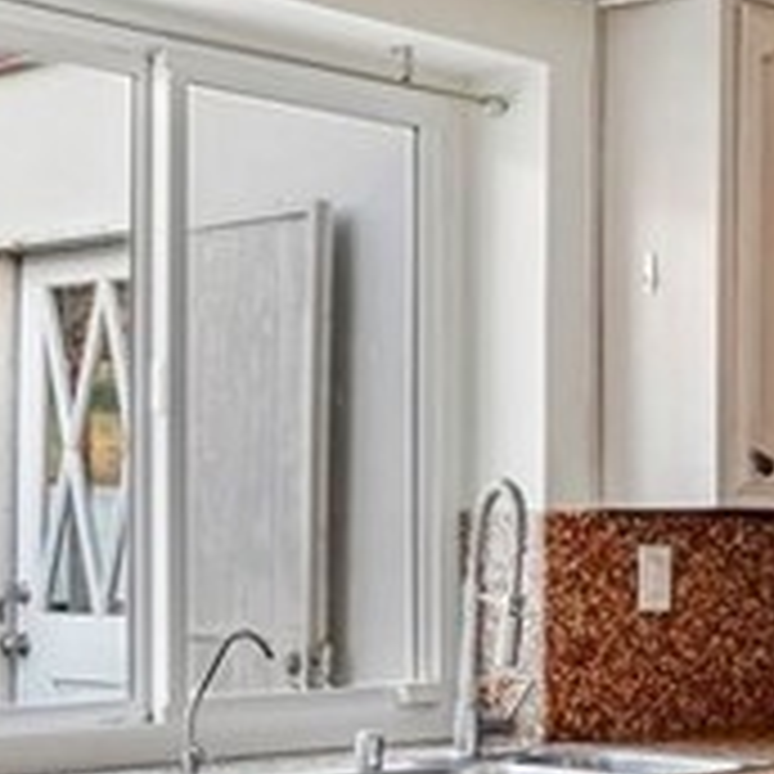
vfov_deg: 21.2
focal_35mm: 81
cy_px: 572
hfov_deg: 18.8
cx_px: 1174
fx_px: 2049
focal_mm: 16
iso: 400
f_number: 8
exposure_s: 1/3.33
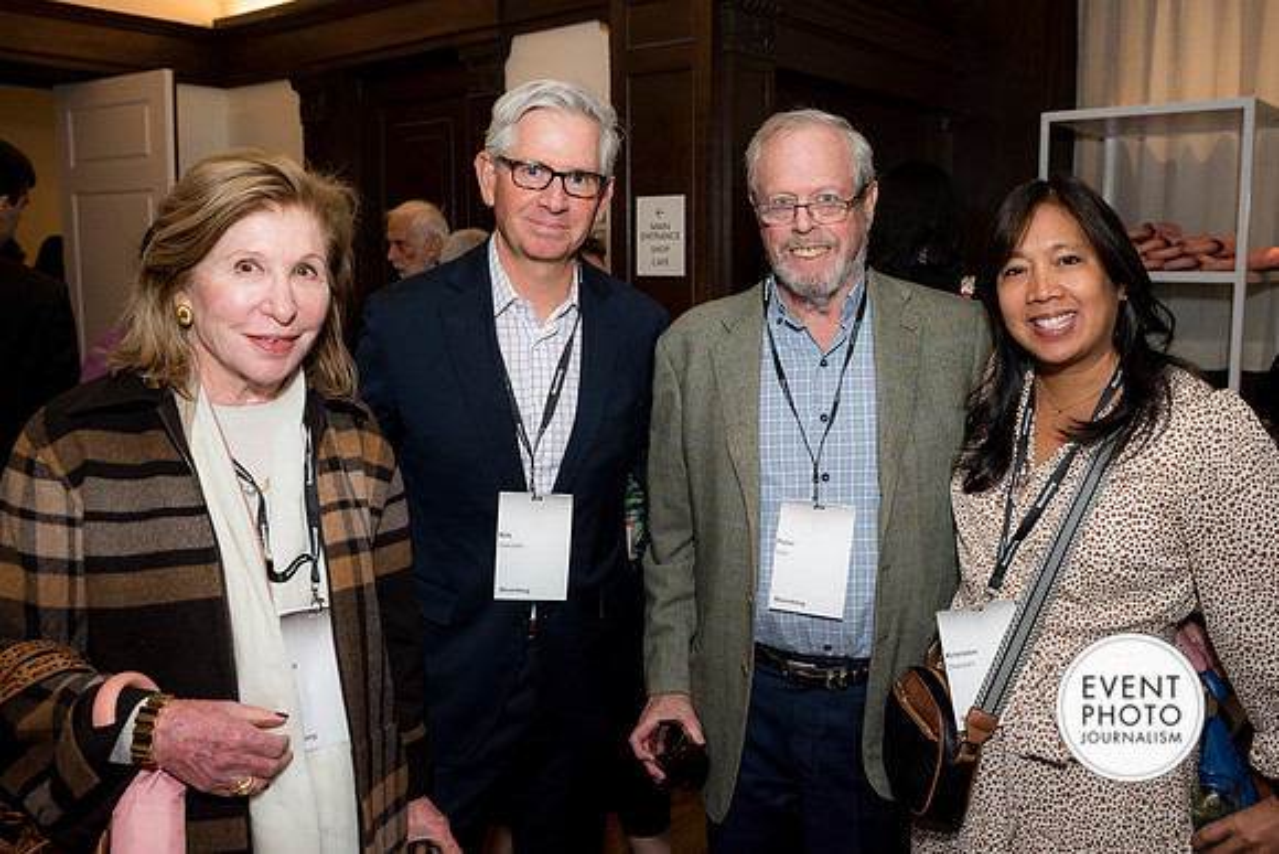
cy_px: 394
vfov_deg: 41.1
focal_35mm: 32
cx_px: 688
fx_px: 1137
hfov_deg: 58.7
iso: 800
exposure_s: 1/125
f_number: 5
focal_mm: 29
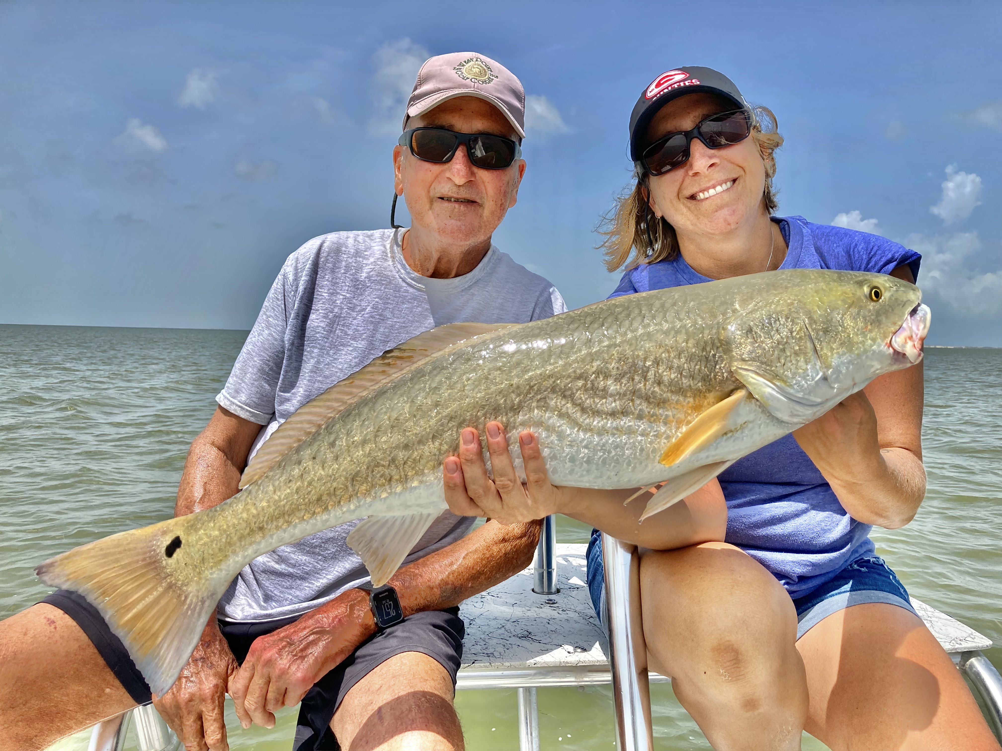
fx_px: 810
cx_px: 501
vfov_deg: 49.7
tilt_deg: -4.2
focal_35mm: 28
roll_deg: -2.0
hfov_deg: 63.4
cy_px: 376
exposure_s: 1/2433
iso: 20
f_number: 1.8
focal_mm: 3.99
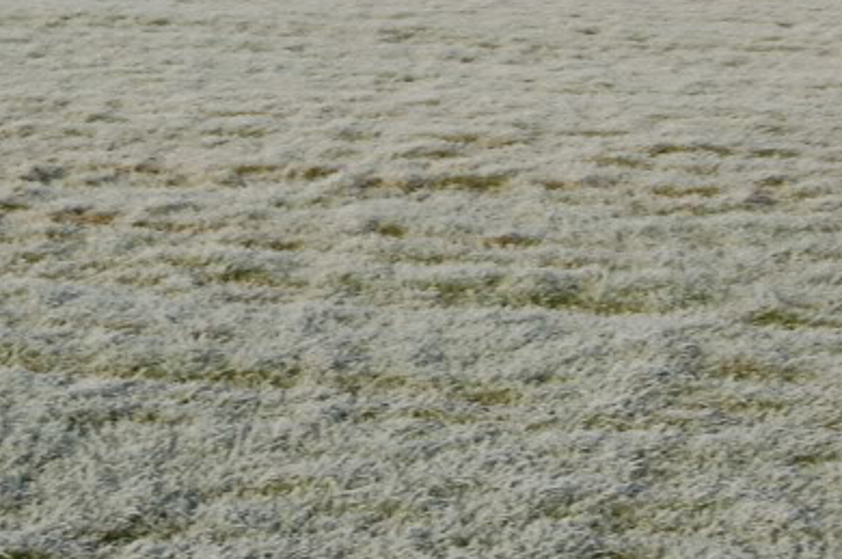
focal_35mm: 118
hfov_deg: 17.1
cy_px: -69
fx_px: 2756
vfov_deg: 11.4
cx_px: 96
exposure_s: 1/400
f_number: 10
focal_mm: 30
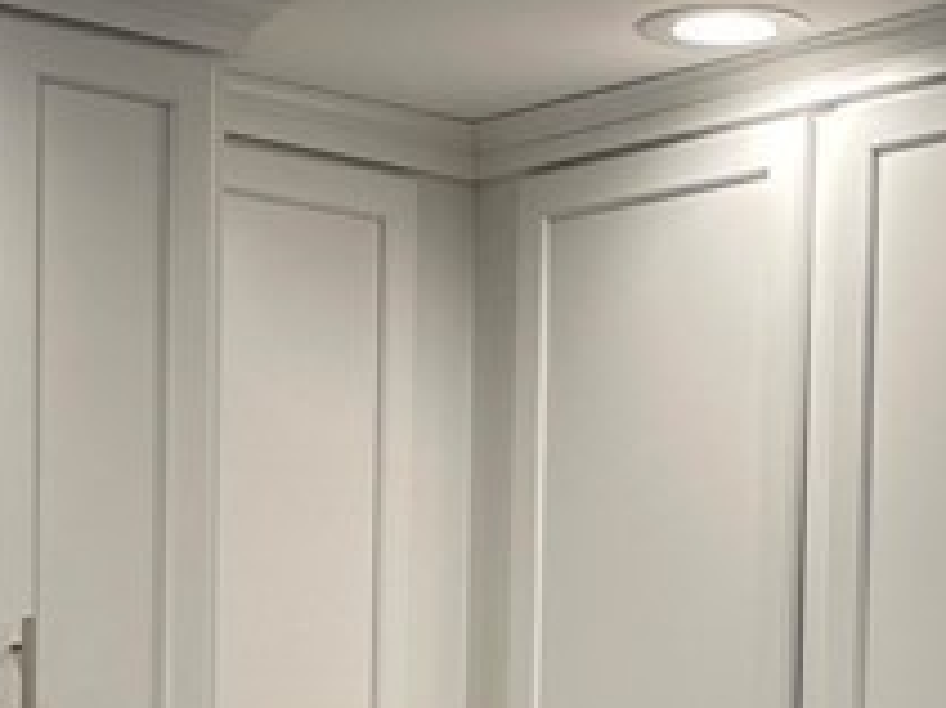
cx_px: 417
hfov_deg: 15.6
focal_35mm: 126
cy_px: 1125
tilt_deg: -4.3
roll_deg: -1.2
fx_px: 3441
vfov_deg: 11.2
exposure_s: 1/120
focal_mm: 4.2
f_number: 1.6
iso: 100
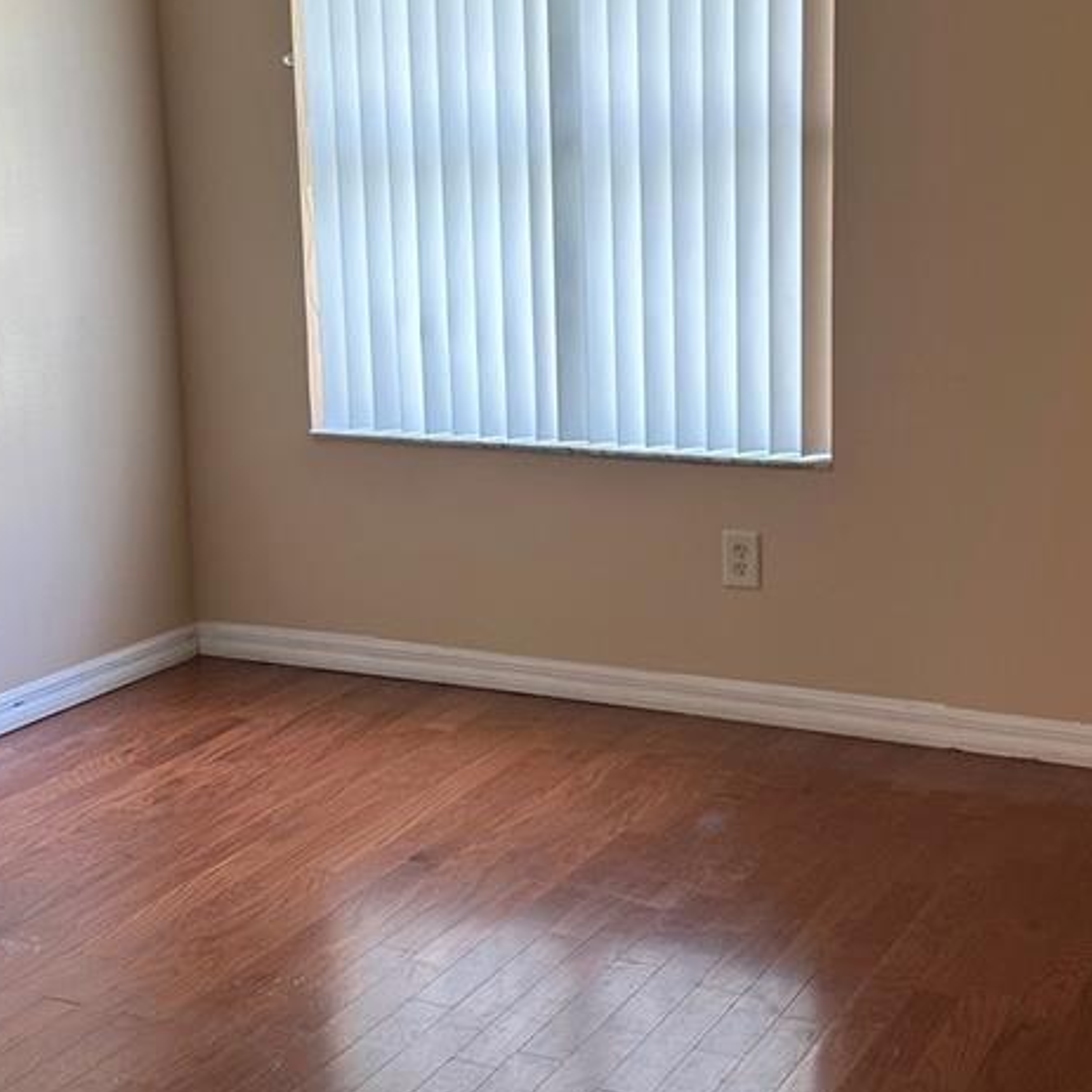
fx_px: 1963
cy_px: 448
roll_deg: +0.3
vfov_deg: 31.0
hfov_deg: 31.1
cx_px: 575
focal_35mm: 55
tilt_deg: -10.1
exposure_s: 1/60
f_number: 1.78
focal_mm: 6.86
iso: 125
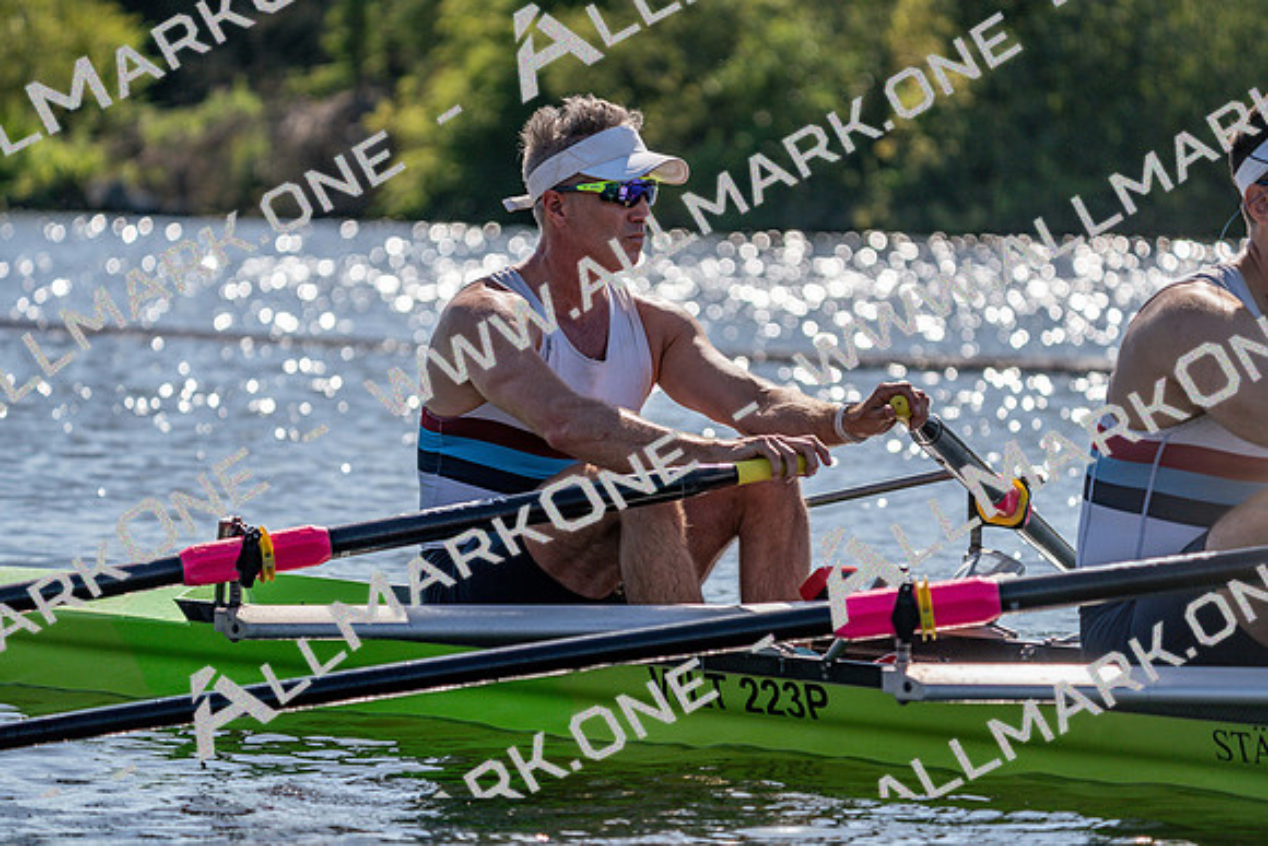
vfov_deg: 6.9
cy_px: 423
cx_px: 634
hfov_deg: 10.3
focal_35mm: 200
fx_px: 7046
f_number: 5.6
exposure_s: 1/2000
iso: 200
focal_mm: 200
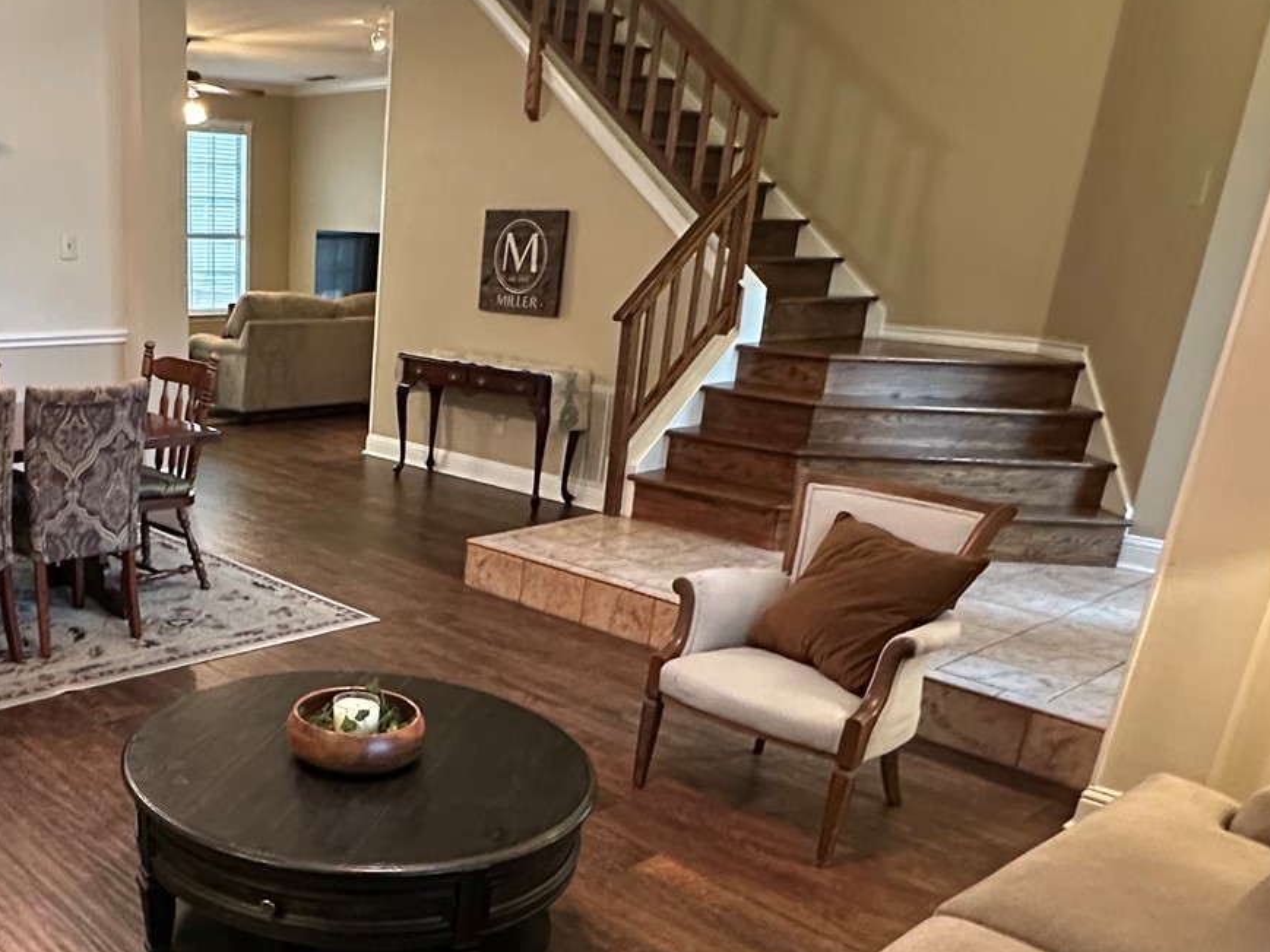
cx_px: 275
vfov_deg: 42.0
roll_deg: -1.5
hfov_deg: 52.2
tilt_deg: -20.3
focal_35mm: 33
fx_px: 1211
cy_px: 685
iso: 1000
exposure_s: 1/60
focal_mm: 2.22
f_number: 2.2
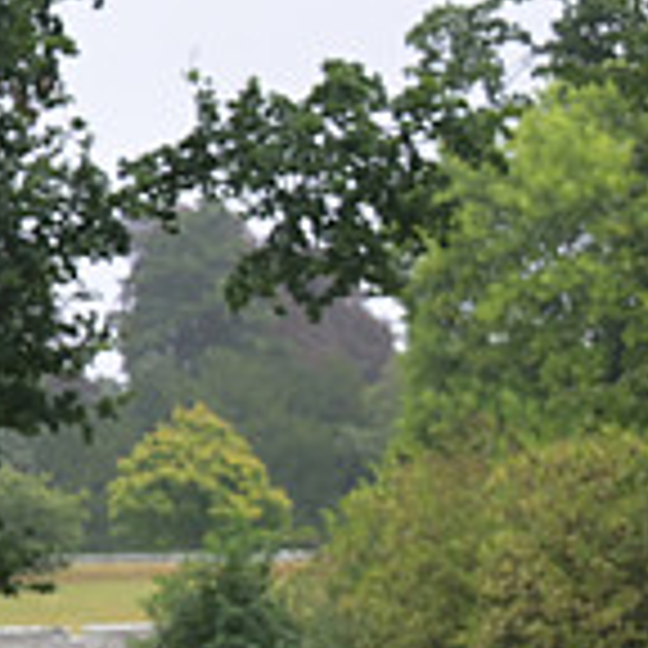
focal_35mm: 280
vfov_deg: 6.3
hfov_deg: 6.1
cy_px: 362
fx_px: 5930
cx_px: -630
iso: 1250
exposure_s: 1/1250
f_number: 4
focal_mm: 82
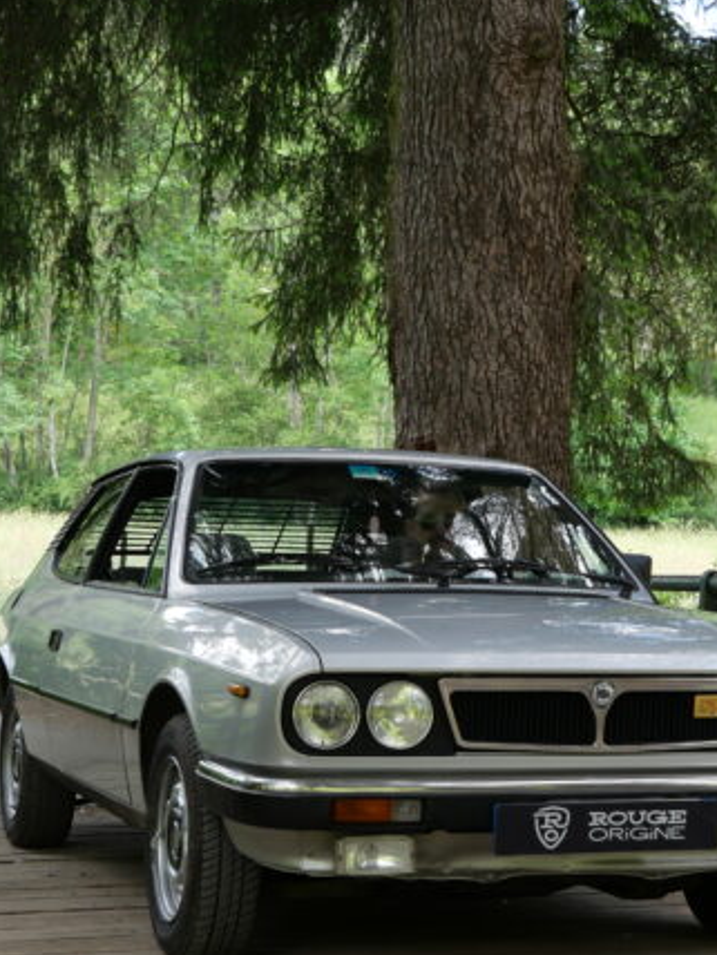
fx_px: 2375
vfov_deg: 22.7
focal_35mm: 86
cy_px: 540
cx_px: 480
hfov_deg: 17.1
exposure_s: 1/125
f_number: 4.3
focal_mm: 23
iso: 200
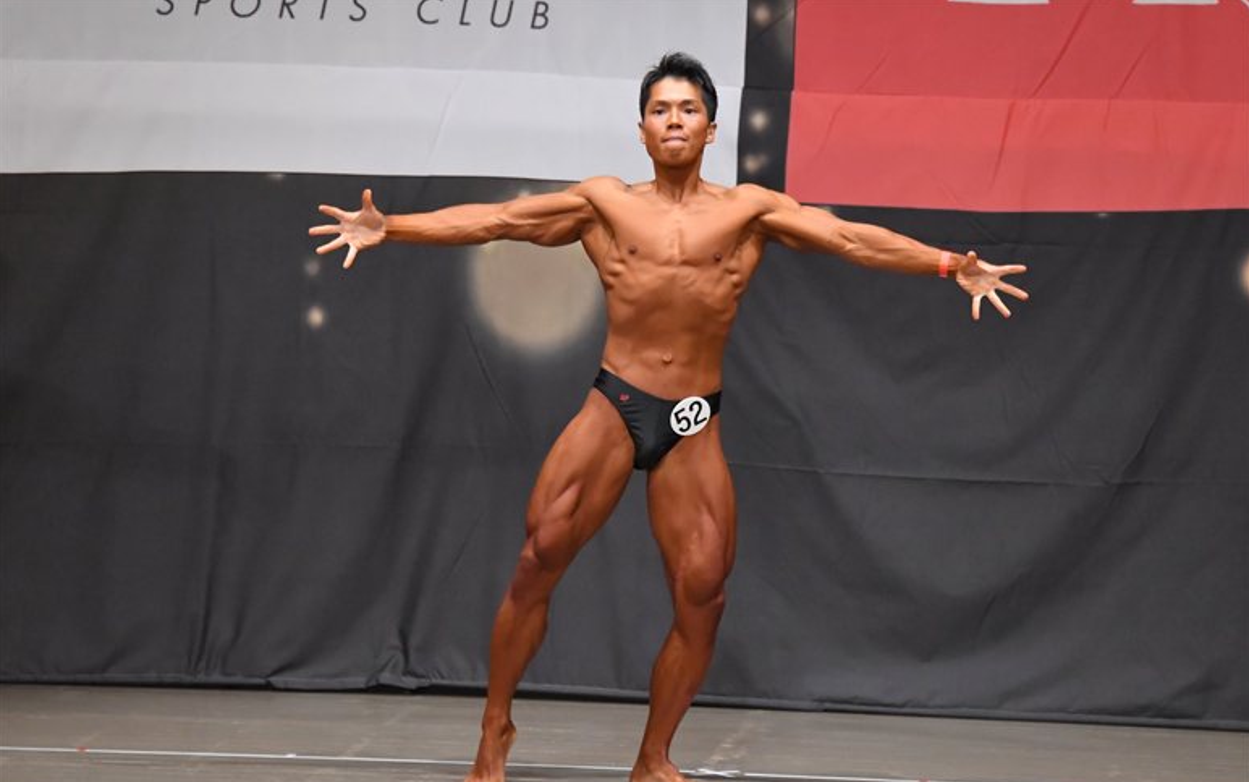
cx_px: 625
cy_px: 413
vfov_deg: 5.7
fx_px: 7831
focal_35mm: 230
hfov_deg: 9.1
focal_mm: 150
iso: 6400
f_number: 5.6
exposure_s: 1/400
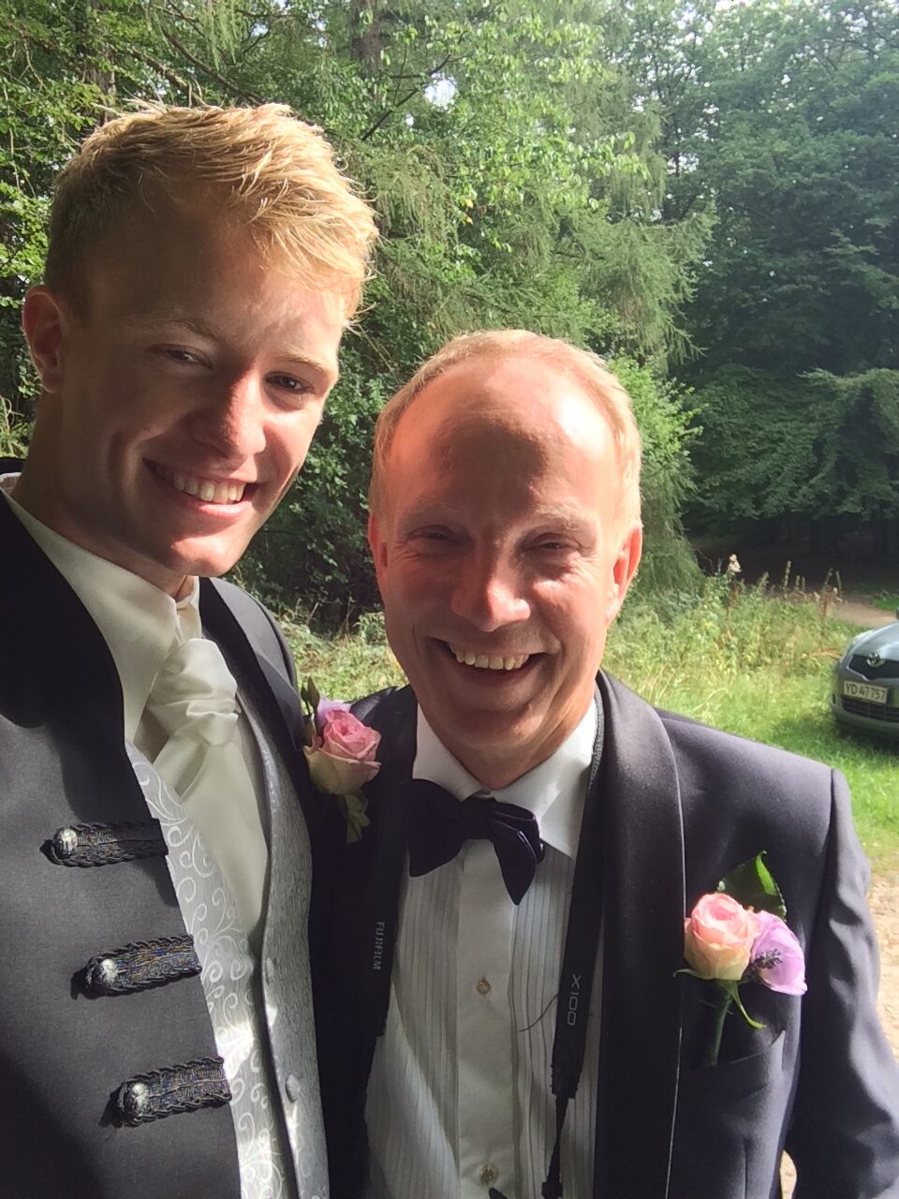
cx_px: 450
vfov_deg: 55.4
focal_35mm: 33
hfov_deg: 42.9
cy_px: 600
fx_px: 1143
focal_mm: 2.15
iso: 50
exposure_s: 1/187
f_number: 2.4
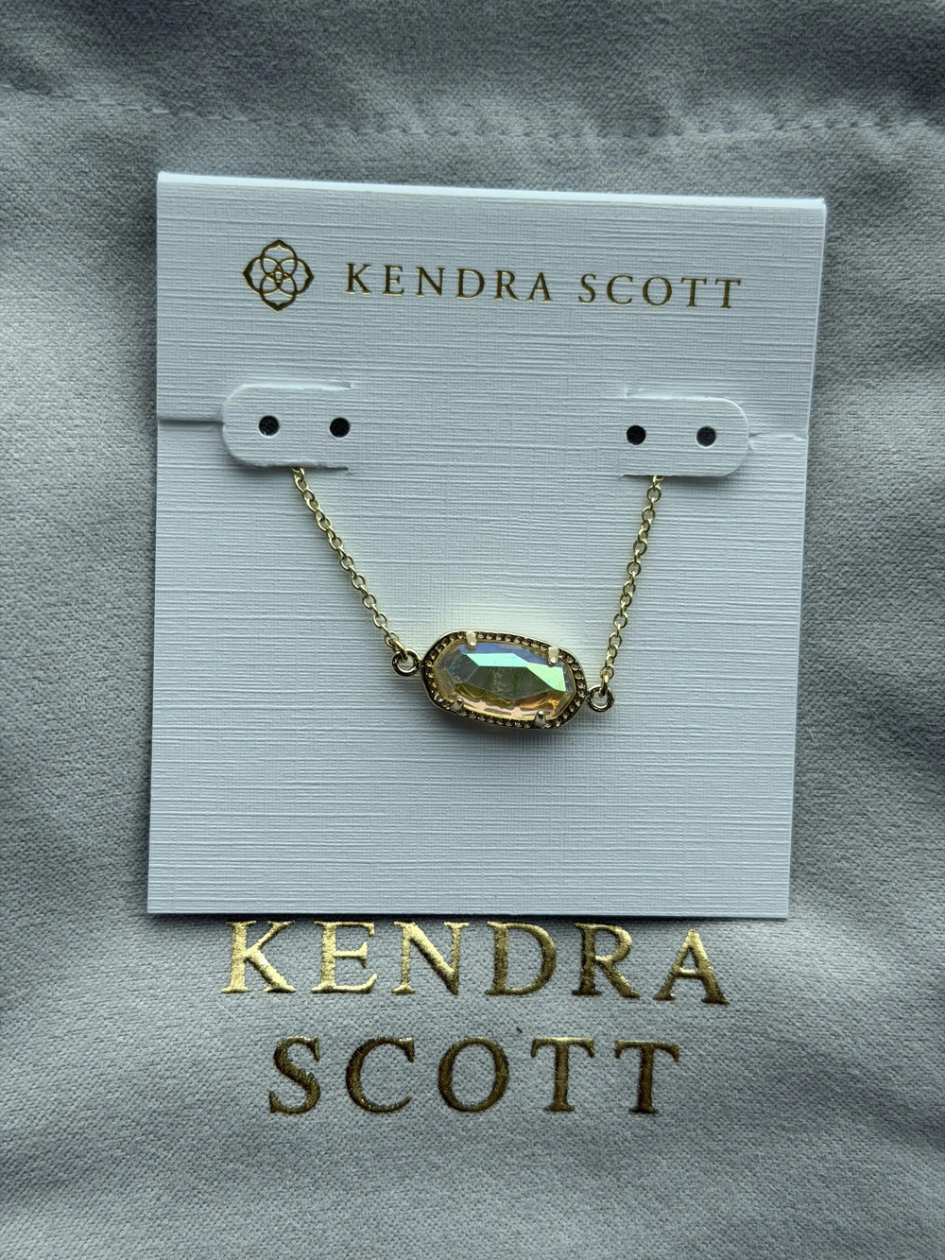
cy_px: 630
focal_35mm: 48
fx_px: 1747
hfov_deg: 30.3
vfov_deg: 39.7
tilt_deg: -76.7
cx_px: 472
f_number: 1.78
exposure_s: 1/810
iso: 64
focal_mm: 6.76
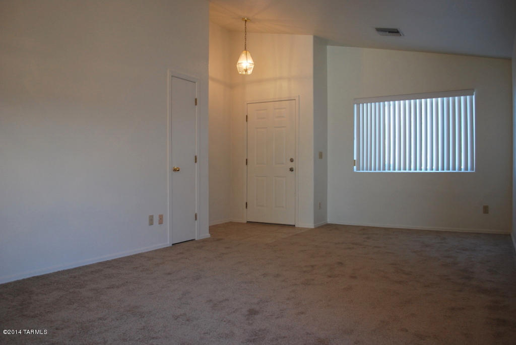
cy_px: 172
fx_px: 387
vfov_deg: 48.0
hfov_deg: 67.3
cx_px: 258
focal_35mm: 27
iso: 200
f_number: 3.5
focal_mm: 18
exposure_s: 1/50
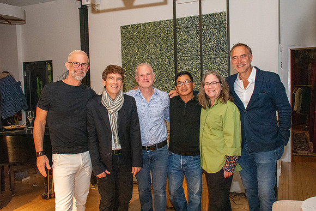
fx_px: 290
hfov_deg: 57.2
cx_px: 158
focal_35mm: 33
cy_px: 106
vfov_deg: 40.0
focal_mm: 22
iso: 5000
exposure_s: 1/125
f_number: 11
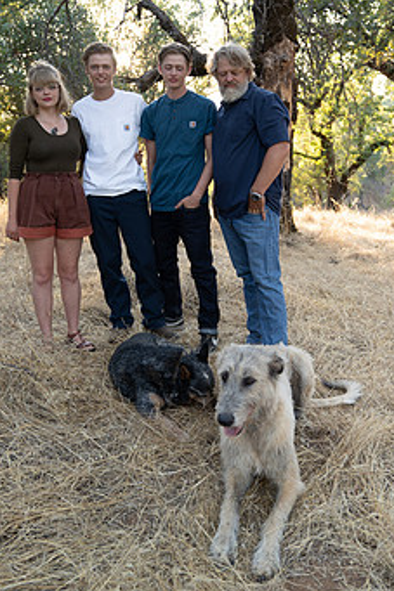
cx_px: 217
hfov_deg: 35.9
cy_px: 234
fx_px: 608
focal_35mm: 37
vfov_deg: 51.5
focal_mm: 28
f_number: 2.8
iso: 250
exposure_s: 1/160
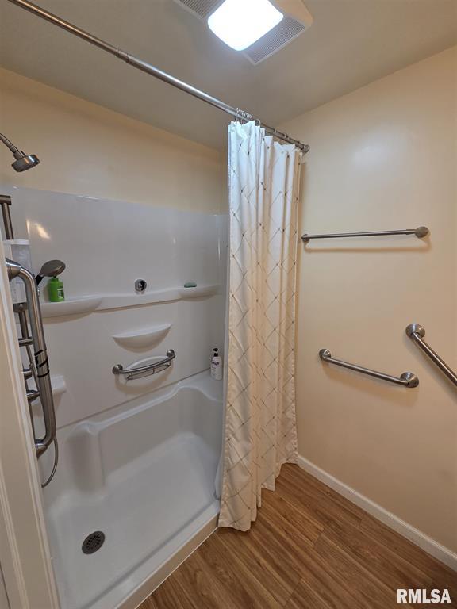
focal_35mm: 13
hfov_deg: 89.9
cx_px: 228
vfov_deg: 106.2
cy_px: 304
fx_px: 229
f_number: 2.2
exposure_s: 1/60
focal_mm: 2.2
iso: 200
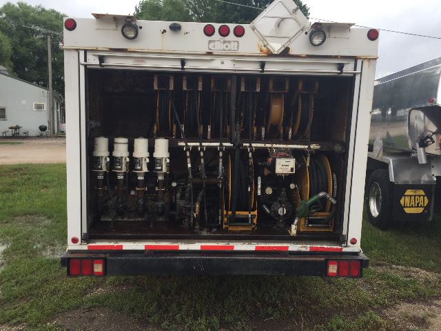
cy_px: 166
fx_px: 369
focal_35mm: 29
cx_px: 220
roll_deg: -2.8
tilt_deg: -7.9
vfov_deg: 48.2
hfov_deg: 61.7
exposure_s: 1/250
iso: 32
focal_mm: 4.15
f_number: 2.2
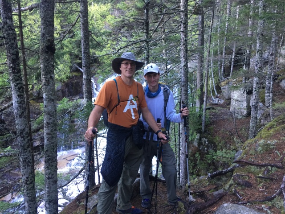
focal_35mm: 29
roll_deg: -1.1
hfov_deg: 61.7
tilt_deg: -11.4
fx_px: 239
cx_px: 142
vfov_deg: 48.2
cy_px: 107
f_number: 2.2
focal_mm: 4.15
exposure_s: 1/30
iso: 125
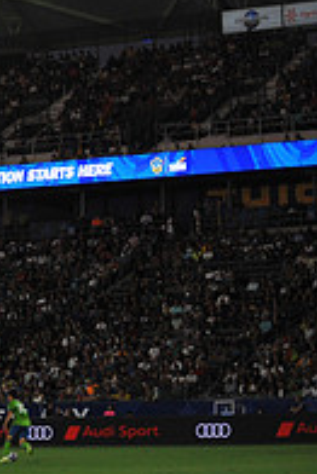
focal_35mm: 207
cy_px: 222
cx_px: -380
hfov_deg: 6.4
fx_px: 2729
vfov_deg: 9.9
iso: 1600
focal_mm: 70
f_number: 2.8
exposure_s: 1/2500
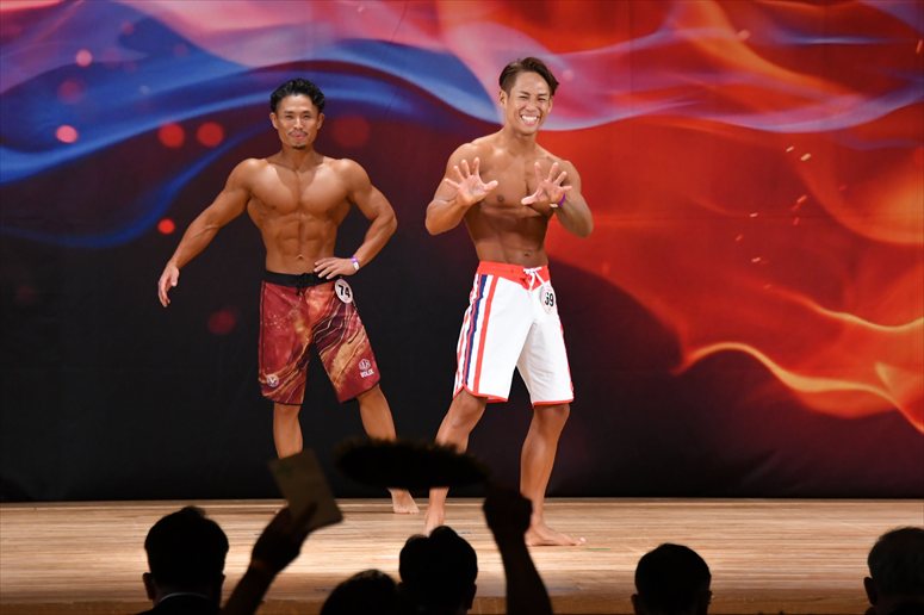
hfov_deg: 8.6
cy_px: 308
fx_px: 6157
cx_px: 462
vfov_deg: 5.7
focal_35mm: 240
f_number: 5.6
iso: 3200
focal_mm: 160
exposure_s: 1/400
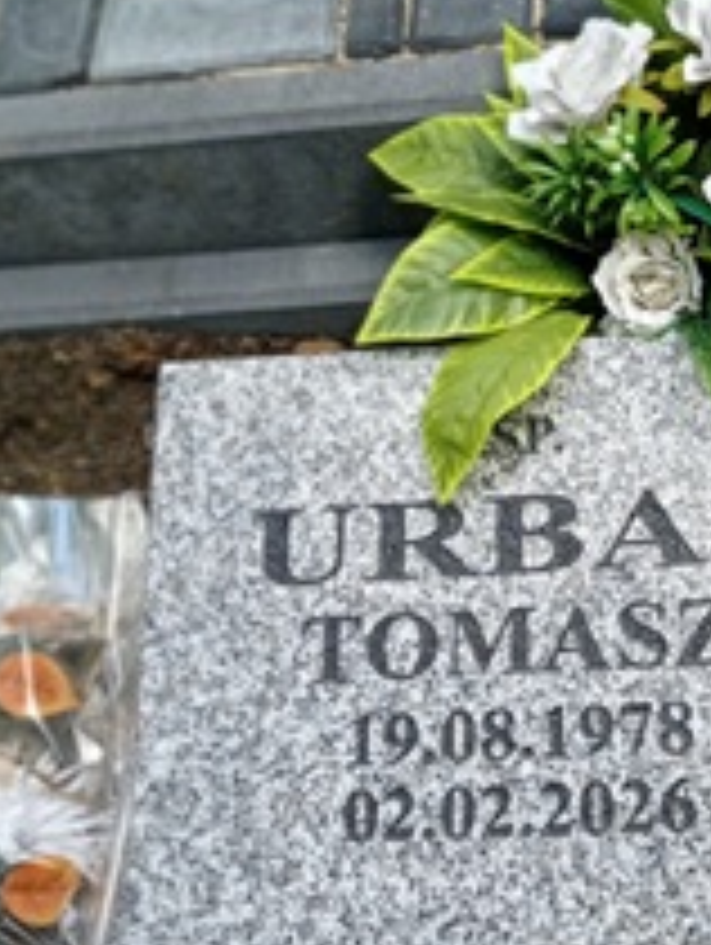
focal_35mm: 64
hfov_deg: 22.5
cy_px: 504
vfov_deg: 30.2
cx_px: 612
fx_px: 1749
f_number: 1.79
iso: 101
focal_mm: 4.74
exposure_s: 1/1410
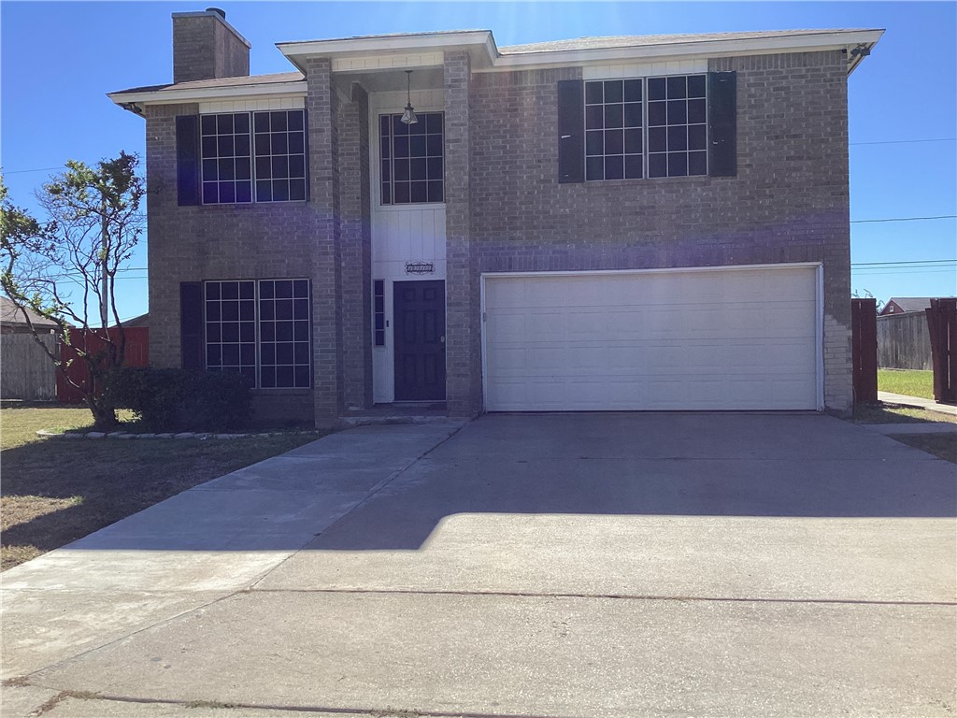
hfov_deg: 58.4
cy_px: 359
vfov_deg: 45.4
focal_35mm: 31
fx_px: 857
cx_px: 478
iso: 25
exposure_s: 1/1381
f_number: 2.4
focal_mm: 3.3
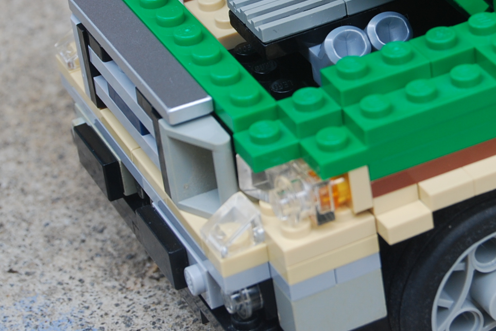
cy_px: 9
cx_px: 371
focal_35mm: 166
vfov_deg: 8.2
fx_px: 2287
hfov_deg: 12.3
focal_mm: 55
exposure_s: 1/60
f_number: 8
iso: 200
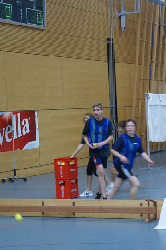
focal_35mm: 105
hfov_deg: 13.0
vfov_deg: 19.5
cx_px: 83
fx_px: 726
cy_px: 125
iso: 800
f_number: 5.6
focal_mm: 70
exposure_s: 1/30
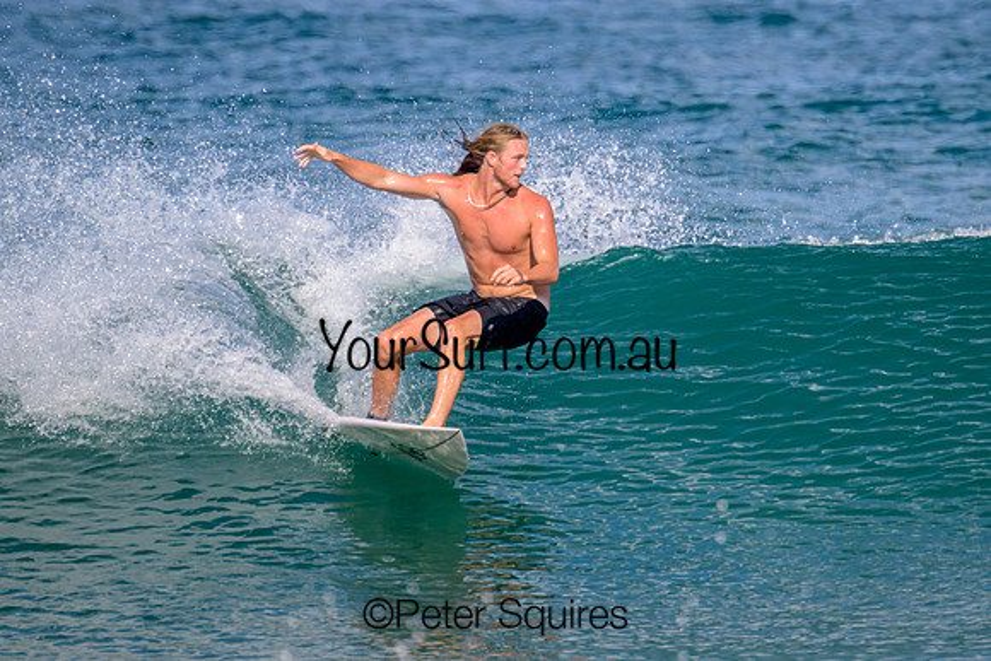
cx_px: 637
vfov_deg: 1.3
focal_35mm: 1029
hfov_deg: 2.0
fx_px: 28334
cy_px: 236
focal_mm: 800
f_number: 11
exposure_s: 1/2000
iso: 1000
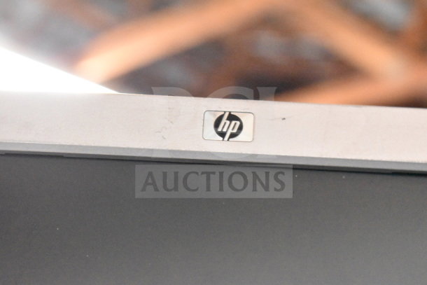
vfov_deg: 16.6
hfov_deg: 24.6
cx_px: 214
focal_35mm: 82
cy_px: 142
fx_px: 979
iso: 18000
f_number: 5.6
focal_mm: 55
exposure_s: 1/100
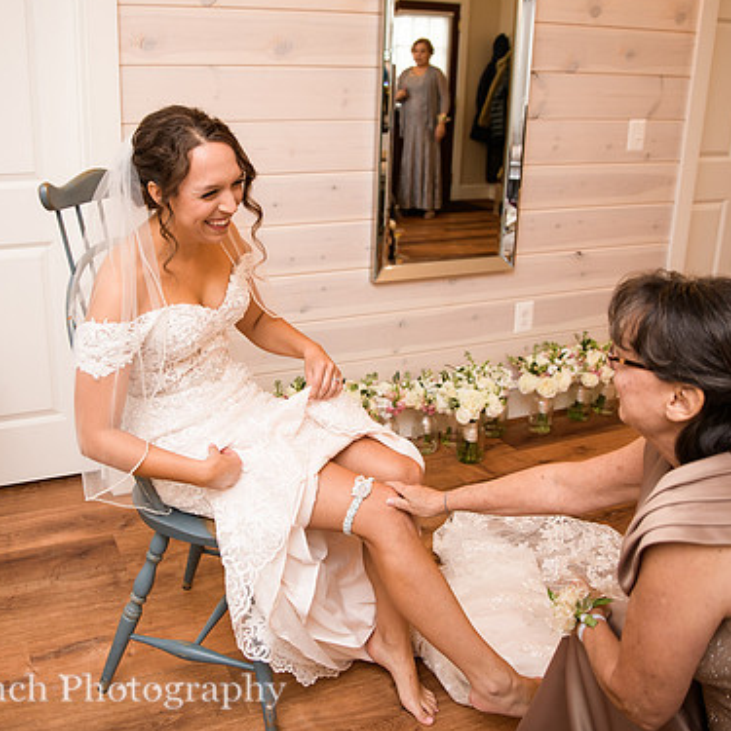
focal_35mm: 34
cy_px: 335
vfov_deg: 48.4
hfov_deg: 48.0
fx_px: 812
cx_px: 276
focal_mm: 24
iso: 400
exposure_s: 1/100
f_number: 2.8
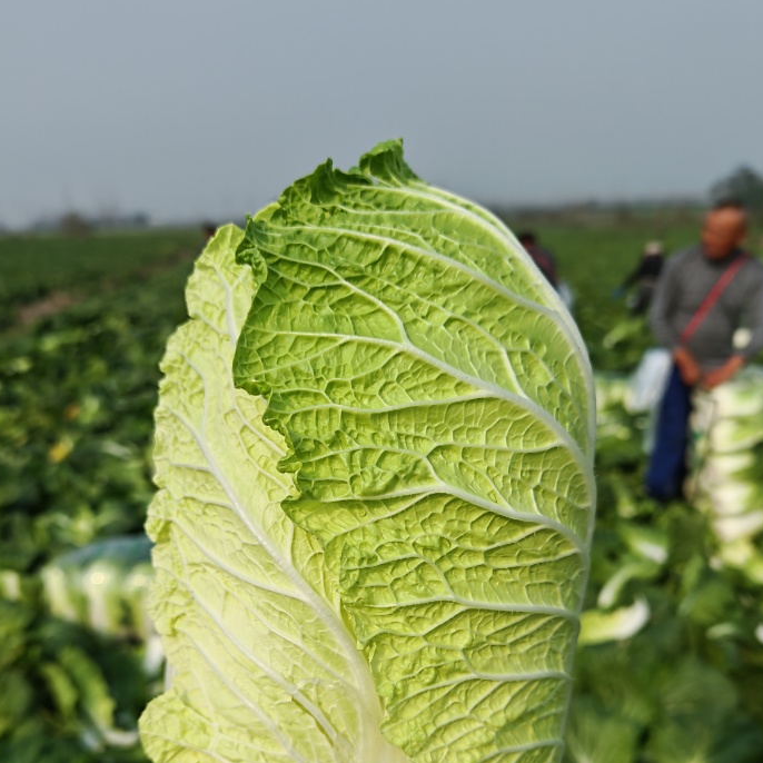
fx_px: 823
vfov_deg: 48.4
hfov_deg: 49.7
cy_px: 544
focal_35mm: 33
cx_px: 347
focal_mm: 6.67
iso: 50
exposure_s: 1/1600
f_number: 1.9
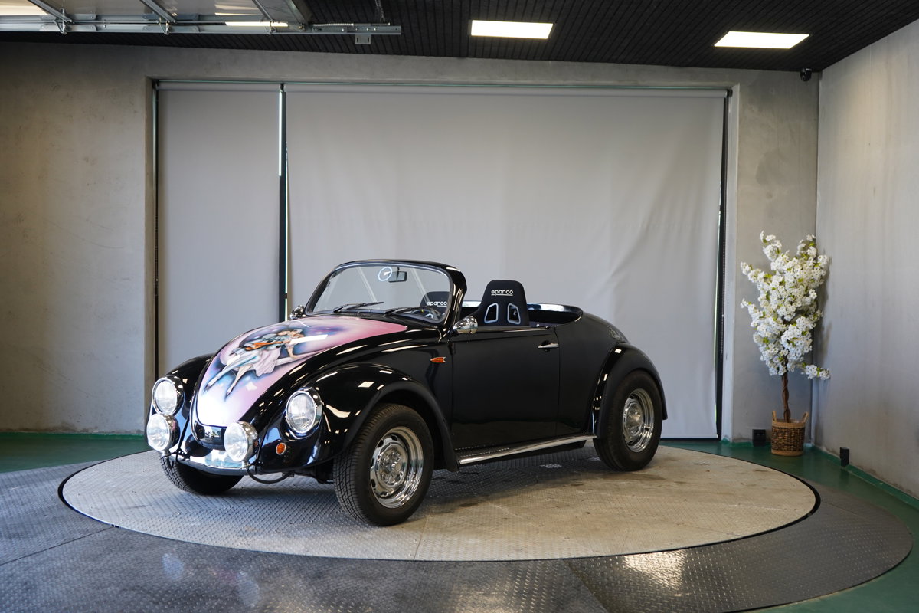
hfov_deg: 40.3
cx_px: 460
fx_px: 1251
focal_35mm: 49
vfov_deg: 27.5
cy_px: 306
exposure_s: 1/160
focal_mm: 49
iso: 1250
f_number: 4.5
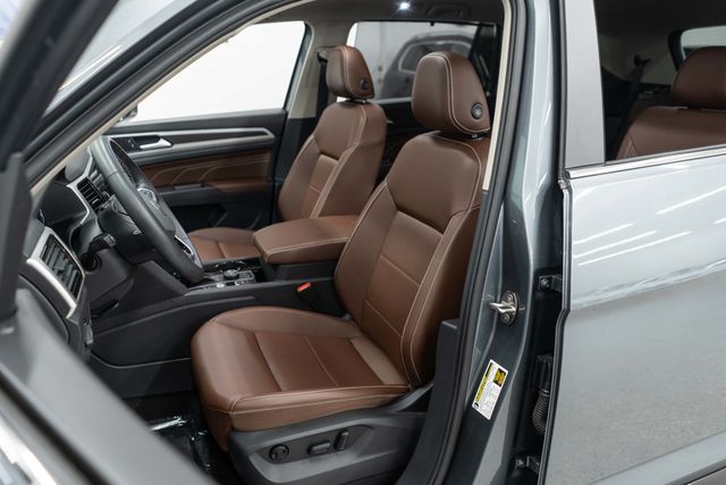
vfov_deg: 46.4
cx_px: 363
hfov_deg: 65.5
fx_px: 565
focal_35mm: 28
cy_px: 242
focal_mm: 28
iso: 500
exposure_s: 1/40
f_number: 3.2
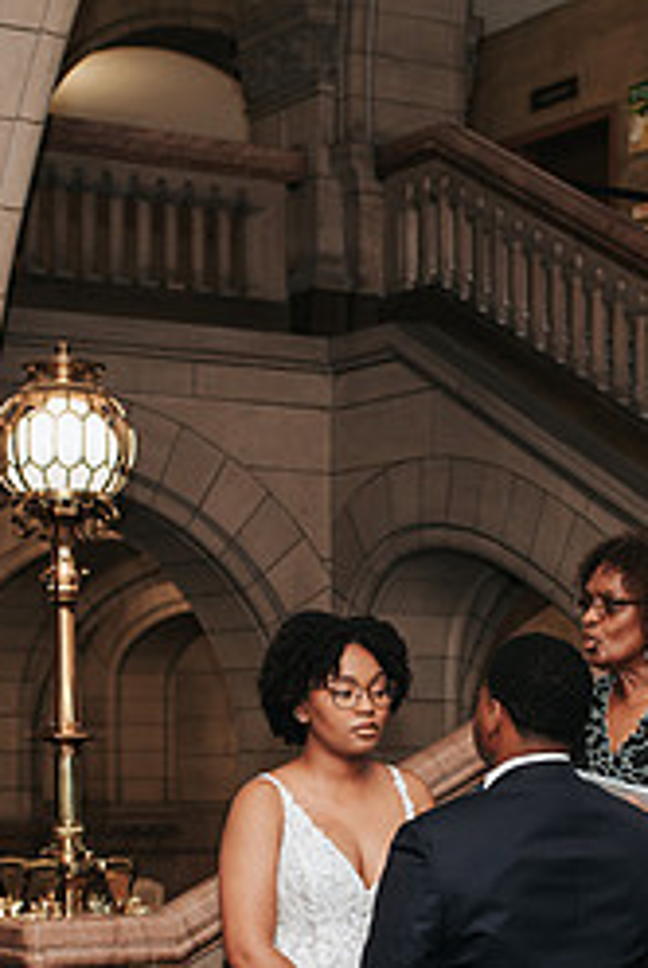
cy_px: 867
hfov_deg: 14.4
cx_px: 407
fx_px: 2558
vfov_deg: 21.0
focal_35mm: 95
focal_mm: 35
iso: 1000
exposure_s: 1/125
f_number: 3.2
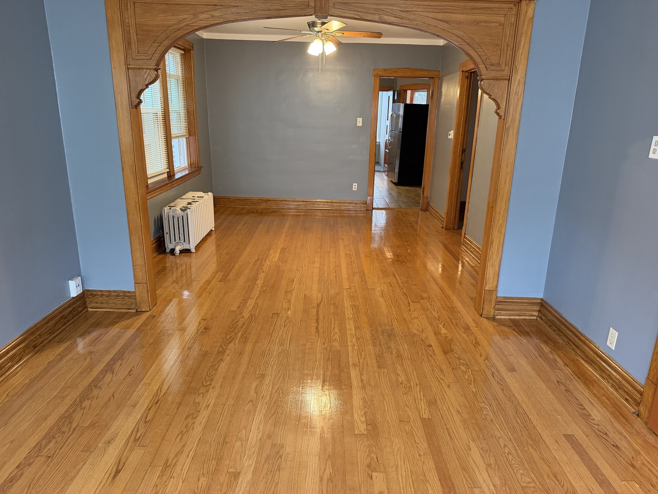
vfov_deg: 56.8
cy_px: 247
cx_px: 329
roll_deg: -0.3
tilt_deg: -16.3
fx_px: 456
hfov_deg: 71.6
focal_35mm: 24
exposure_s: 1/60
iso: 400
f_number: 1.78
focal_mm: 6.76
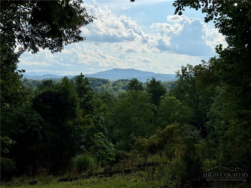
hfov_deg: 39.7
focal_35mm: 48
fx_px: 348
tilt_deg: -2.0
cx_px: 126
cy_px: 94
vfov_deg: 30.3
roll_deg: -0.9
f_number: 1.78
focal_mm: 6.76
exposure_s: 1/9901
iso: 64
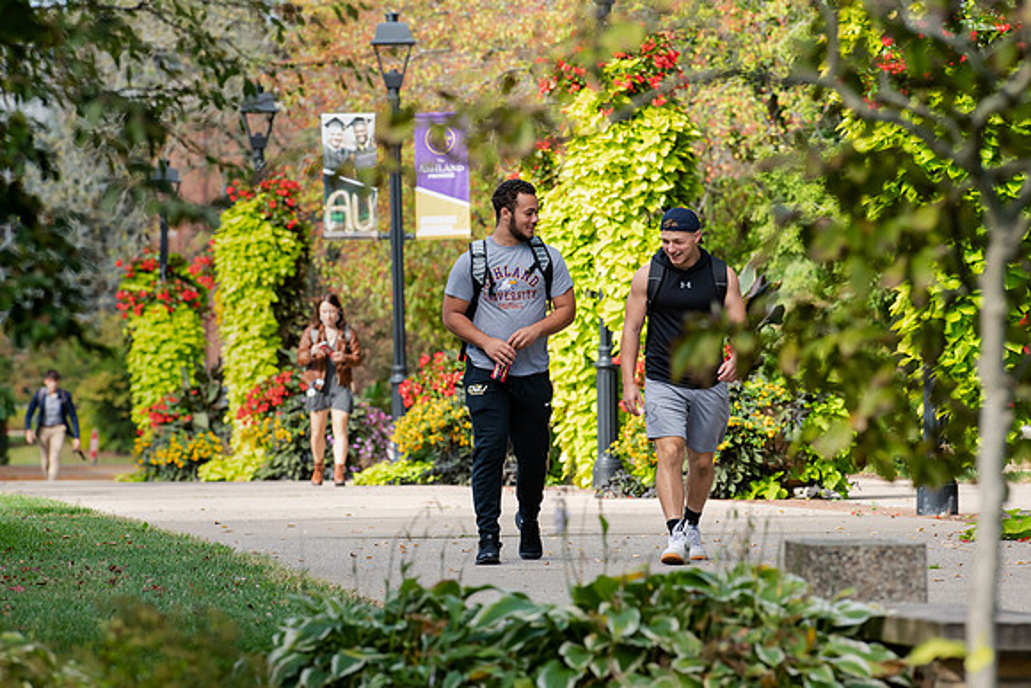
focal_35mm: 300
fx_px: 8593
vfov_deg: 4.6
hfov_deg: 6.9
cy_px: 344
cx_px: 516
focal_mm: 300
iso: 500
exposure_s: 1/320
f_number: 9
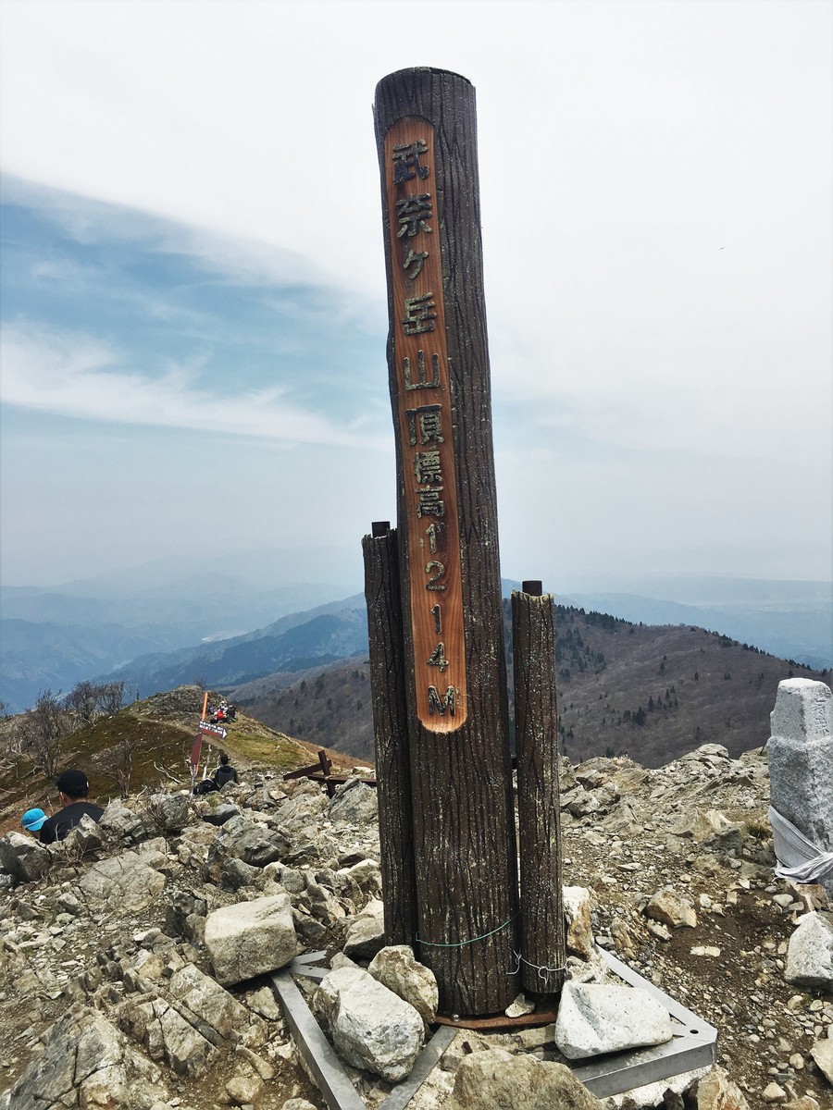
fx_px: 930
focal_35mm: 29
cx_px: 416
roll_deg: +1.1
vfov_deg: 61.7
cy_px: 555
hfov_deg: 48.2
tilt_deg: -1.5
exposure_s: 1/2747
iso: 25
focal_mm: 4.15
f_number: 2.2
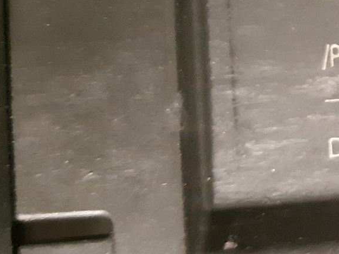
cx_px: 476
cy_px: 55
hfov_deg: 19.0
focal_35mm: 93
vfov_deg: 15.8
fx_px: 910
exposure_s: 1/10
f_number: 1.7
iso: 1250
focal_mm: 3.93
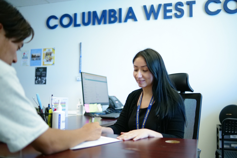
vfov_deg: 37.8
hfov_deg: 54.4
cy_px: 79
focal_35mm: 35
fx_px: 230
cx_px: 118
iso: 16000
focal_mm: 35
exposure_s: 1/1000
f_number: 2
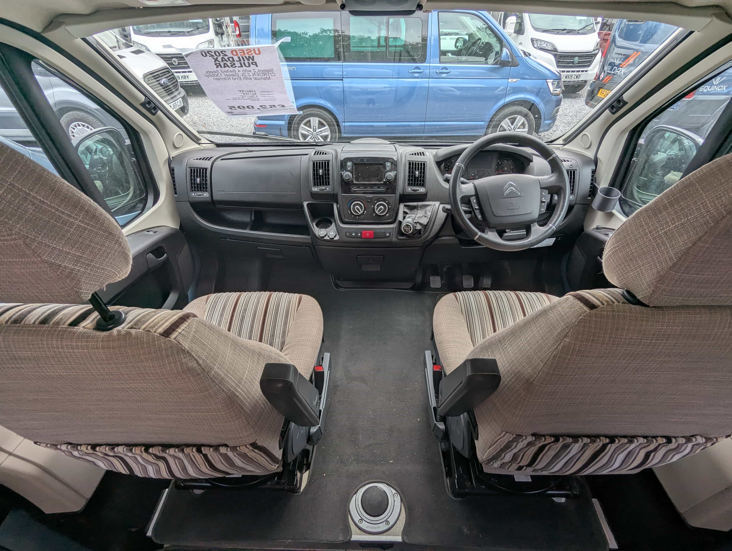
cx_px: 366
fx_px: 339
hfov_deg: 94.4
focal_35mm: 16
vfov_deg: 78.2
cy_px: 276
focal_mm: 2.35
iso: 42
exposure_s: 1/208
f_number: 2.2
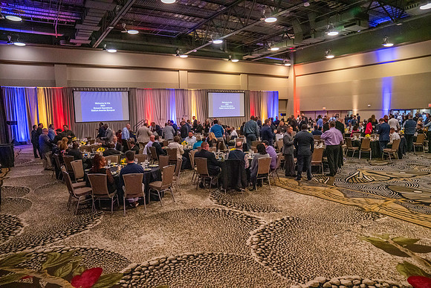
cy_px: 144
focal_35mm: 24
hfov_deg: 73.7
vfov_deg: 53.2
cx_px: 216
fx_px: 287
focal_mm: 24
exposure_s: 1/125
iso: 10000
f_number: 4.5
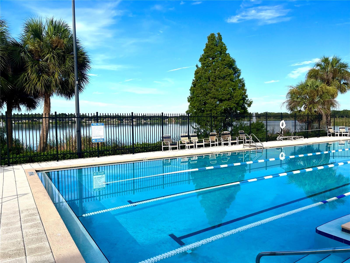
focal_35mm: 26
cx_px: 175
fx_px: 263
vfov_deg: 53.1
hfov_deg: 67.3
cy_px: 132
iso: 50
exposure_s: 1/2571
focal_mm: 5.1
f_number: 1.6
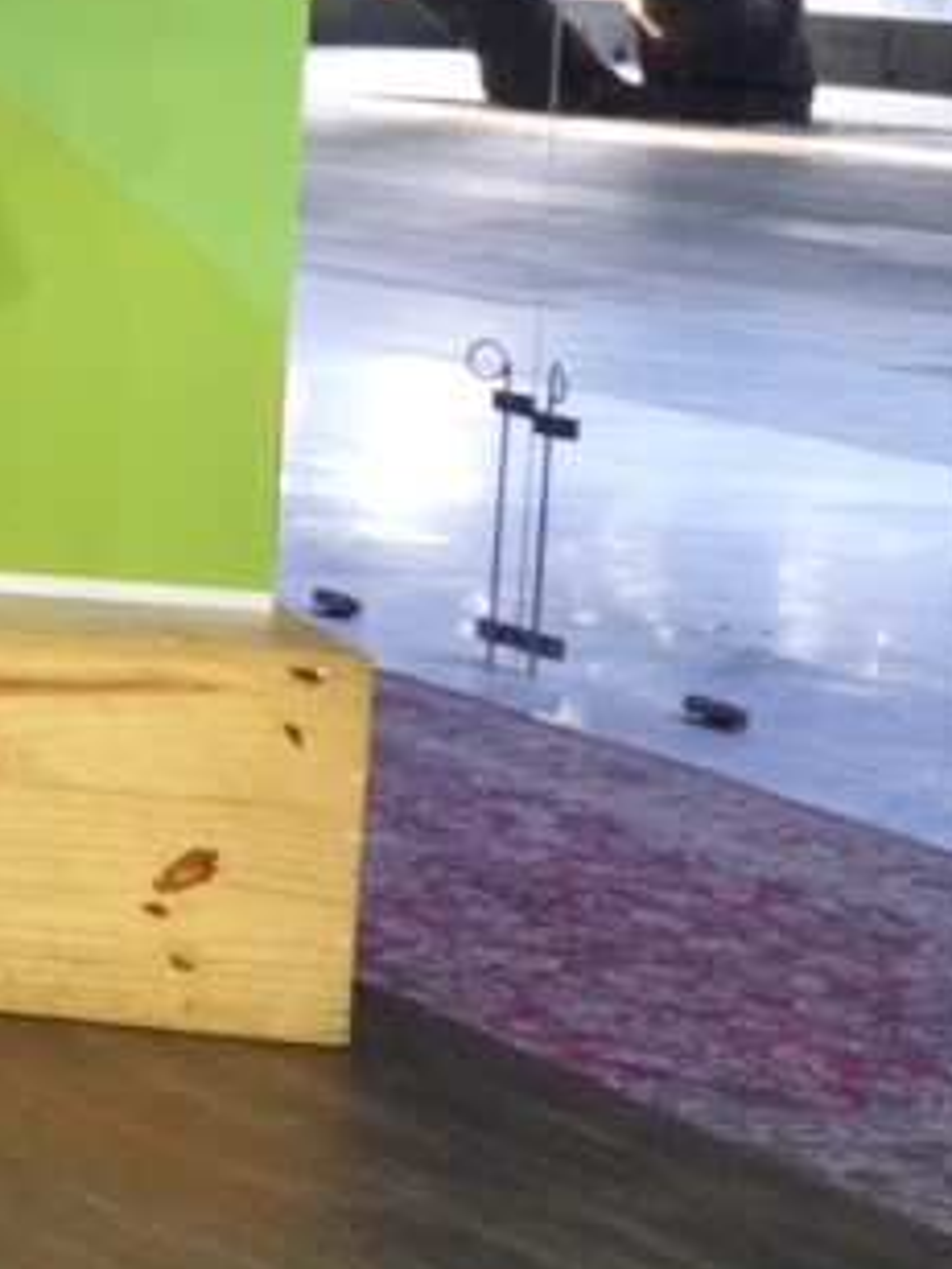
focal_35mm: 91
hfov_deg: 9.9
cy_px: 54
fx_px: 3337
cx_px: -2221
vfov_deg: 20.9
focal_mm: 18
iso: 5000
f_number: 7.1
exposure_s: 1/125
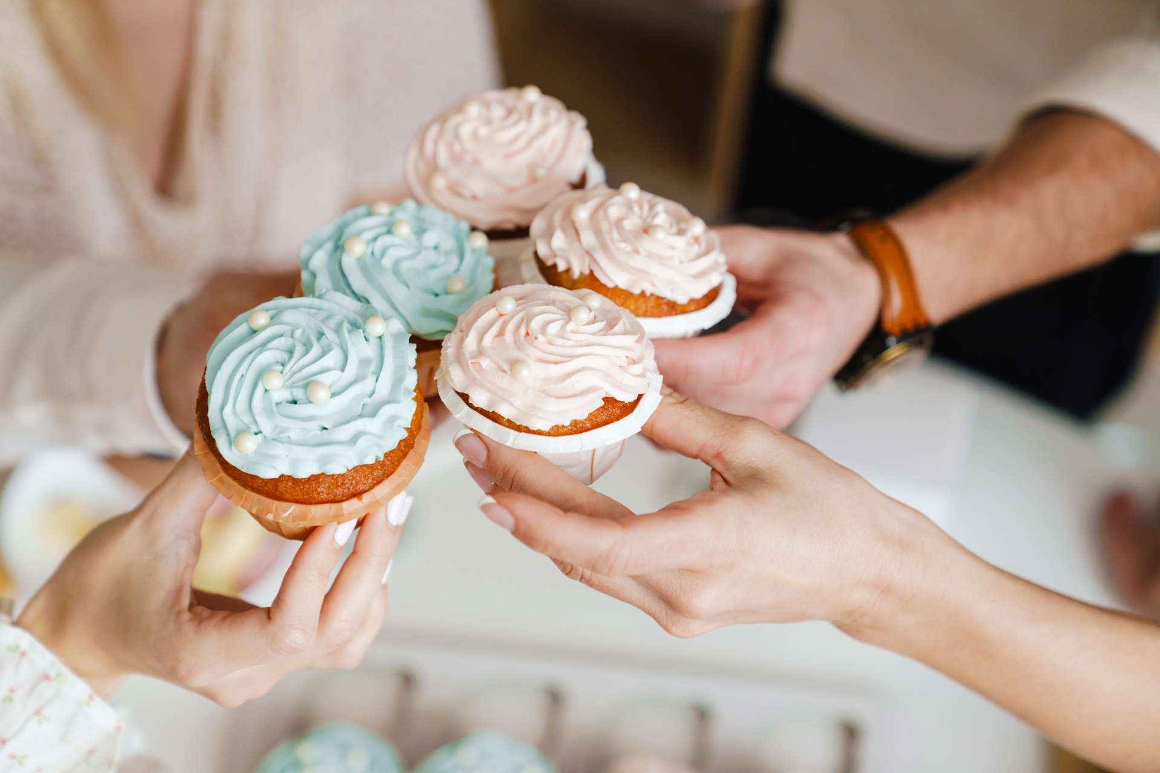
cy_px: 386
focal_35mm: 70
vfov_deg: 19.5
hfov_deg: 28.8
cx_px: 580
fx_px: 2256
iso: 1250
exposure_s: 1/320
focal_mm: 70
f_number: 2.8
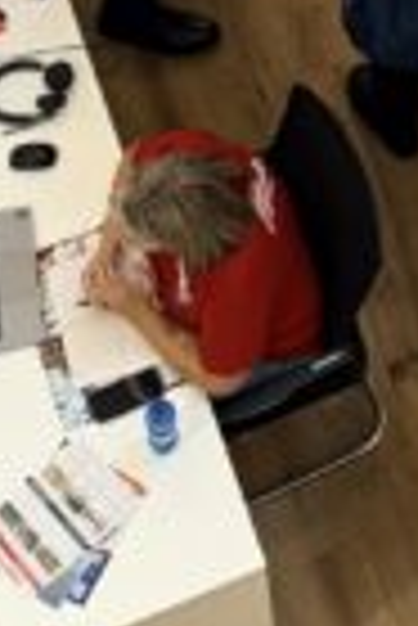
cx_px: 899
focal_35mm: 184
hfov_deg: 7.2
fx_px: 3196
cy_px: -662
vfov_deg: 10.2
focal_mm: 6.76
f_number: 1.78
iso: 100
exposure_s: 1/100
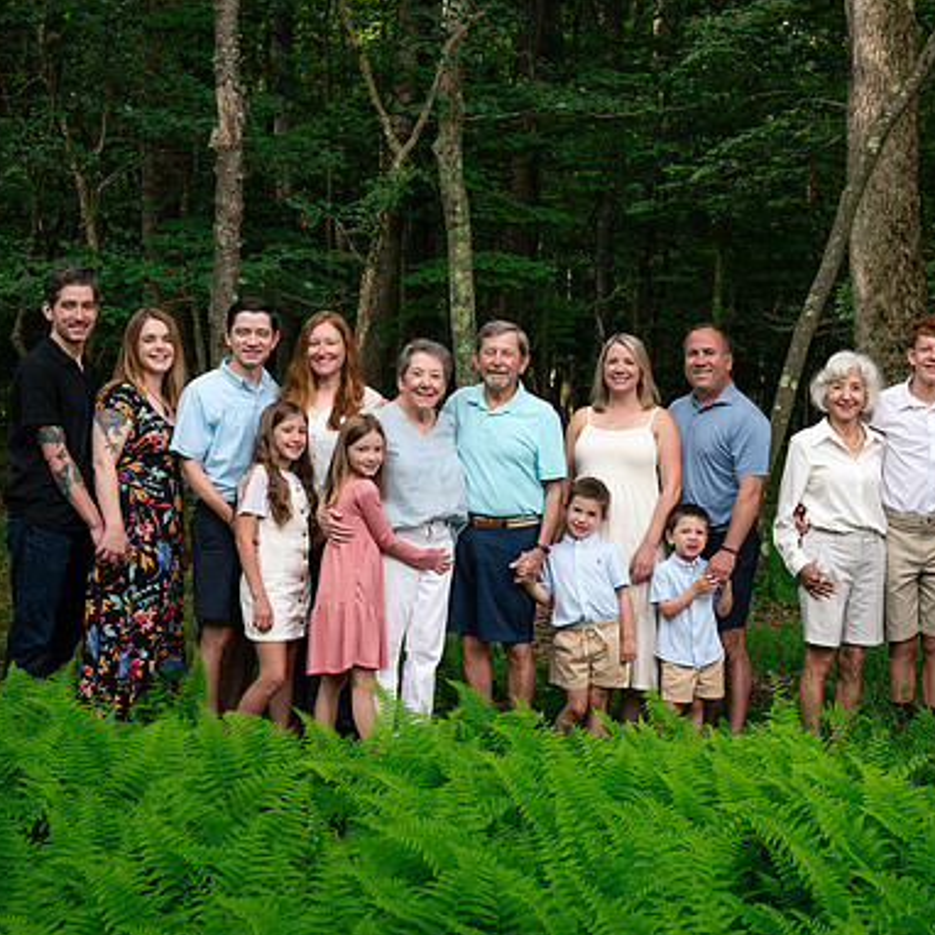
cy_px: 469
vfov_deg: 27.7
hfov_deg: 27.6
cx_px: 580
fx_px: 1895
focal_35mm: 62
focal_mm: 48
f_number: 7.1
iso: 800
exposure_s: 1/320
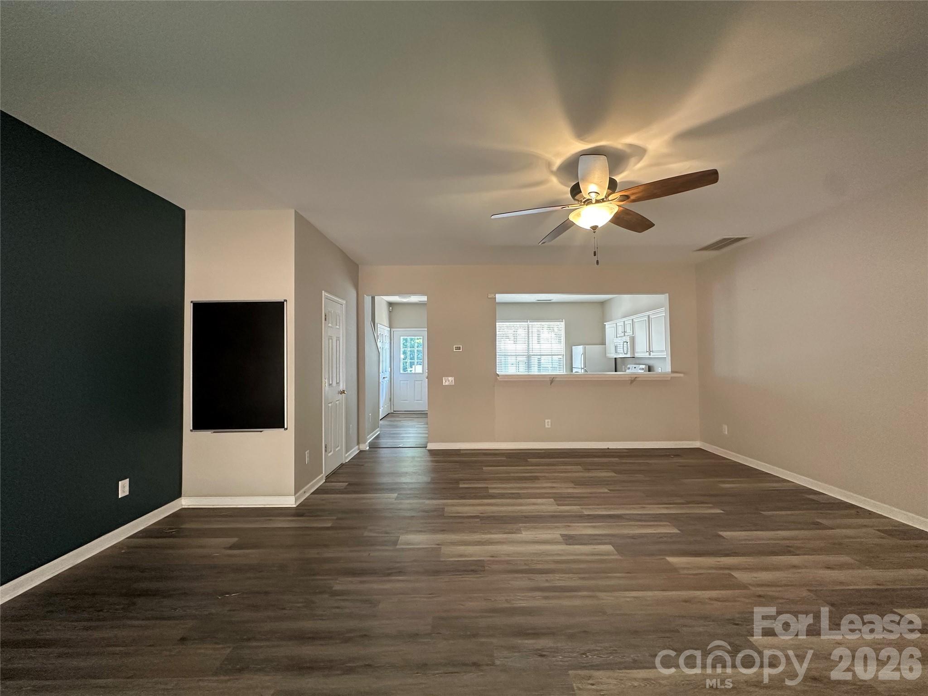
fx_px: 375
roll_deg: +0.6
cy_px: 348
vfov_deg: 85.7
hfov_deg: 102.1
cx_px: 464
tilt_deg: +1.7
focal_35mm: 14
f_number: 2.2
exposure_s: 1/99
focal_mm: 2.22
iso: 250
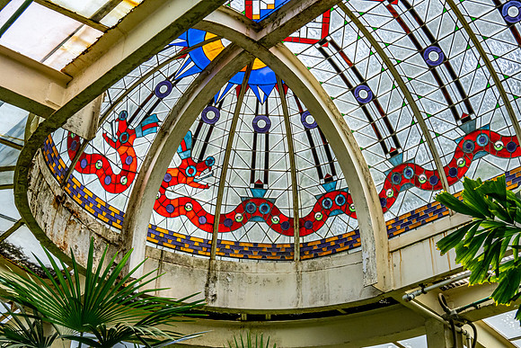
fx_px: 796
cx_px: 260
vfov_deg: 24.6
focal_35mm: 55
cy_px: 174
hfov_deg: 36.2
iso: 320
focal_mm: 20.26
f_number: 9
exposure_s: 1/60
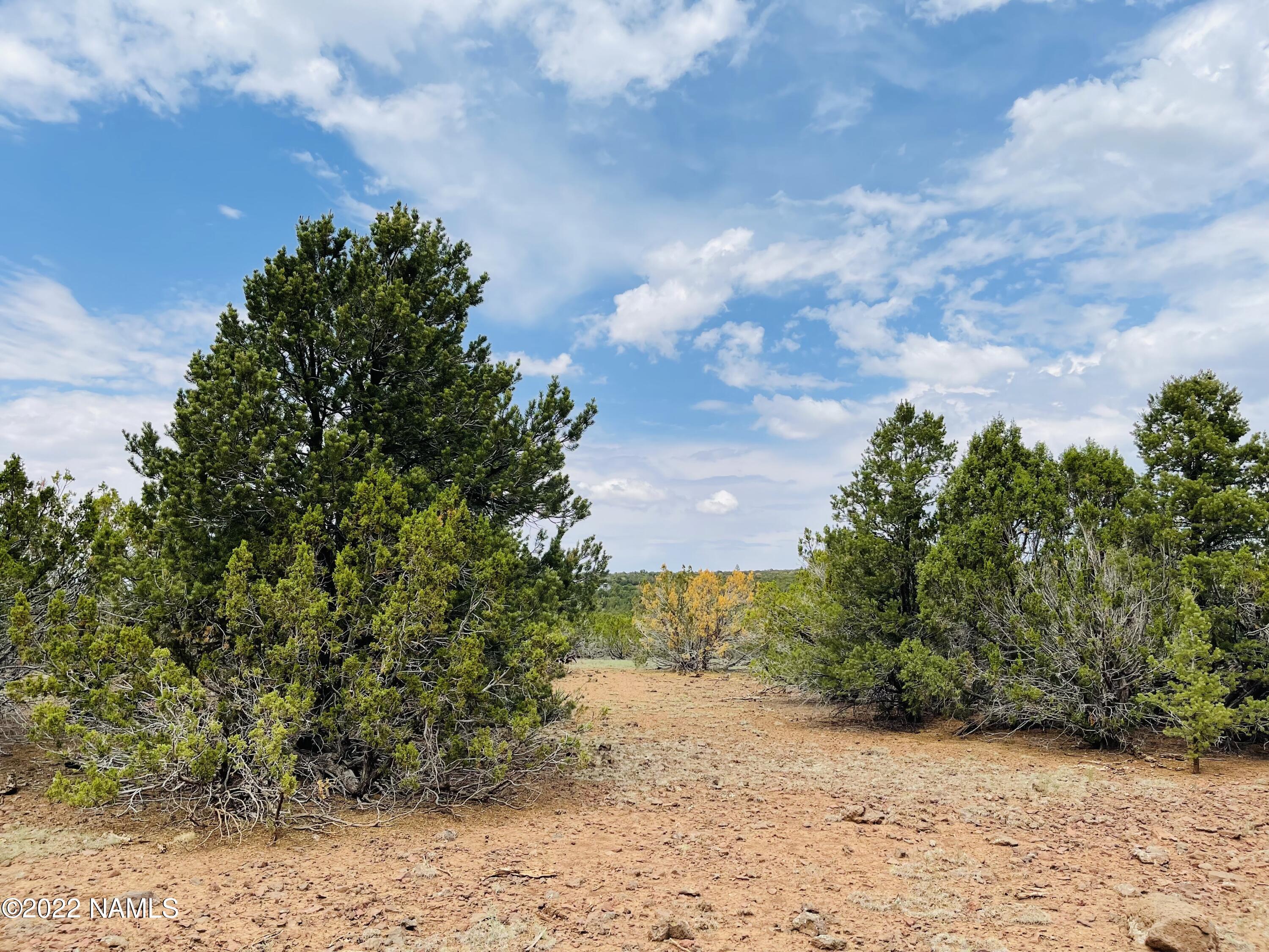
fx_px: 953
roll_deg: -1.6
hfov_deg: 67.3
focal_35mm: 26
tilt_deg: +7.2
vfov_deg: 53.1
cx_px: 634
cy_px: 476
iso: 32
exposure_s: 1/4717
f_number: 1.6
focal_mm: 5.1
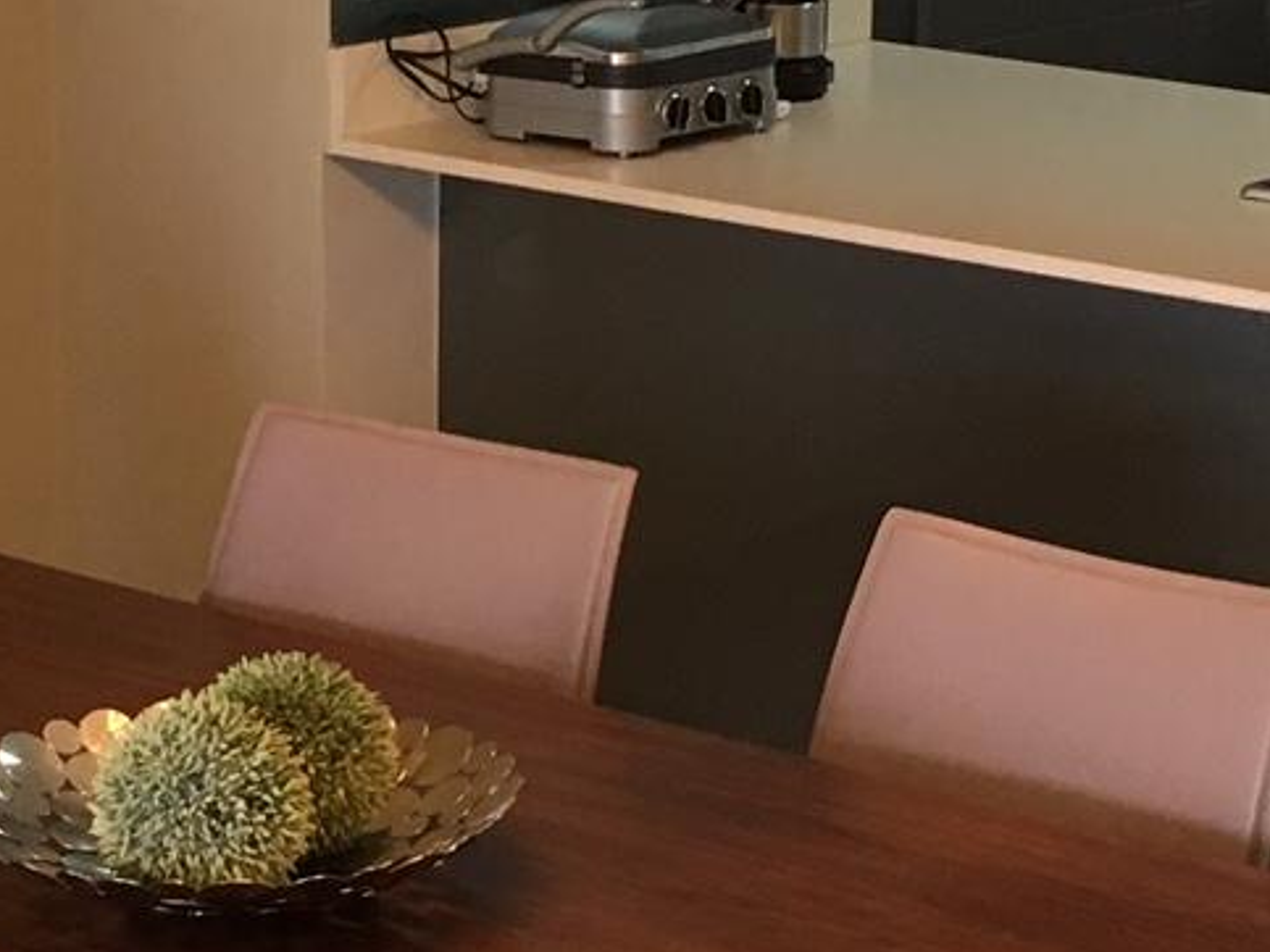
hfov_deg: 16.3
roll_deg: -0.1
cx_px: 644
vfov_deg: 12.2
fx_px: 4438
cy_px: 510
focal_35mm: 121
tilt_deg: -15.8
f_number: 2.2
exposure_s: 1/30
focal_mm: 4.15
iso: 80
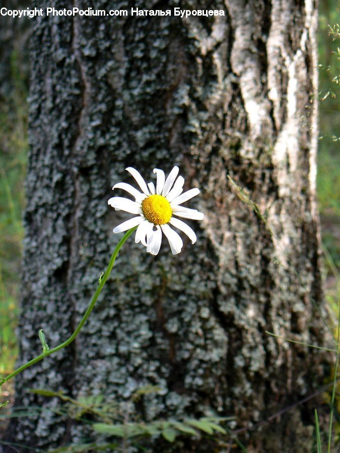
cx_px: 170
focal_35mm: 97
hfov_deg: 15.2
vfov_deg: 20.2
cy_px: 226
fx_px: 1270
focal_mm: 16.2
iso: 80
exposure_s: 1/50
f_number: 3.2
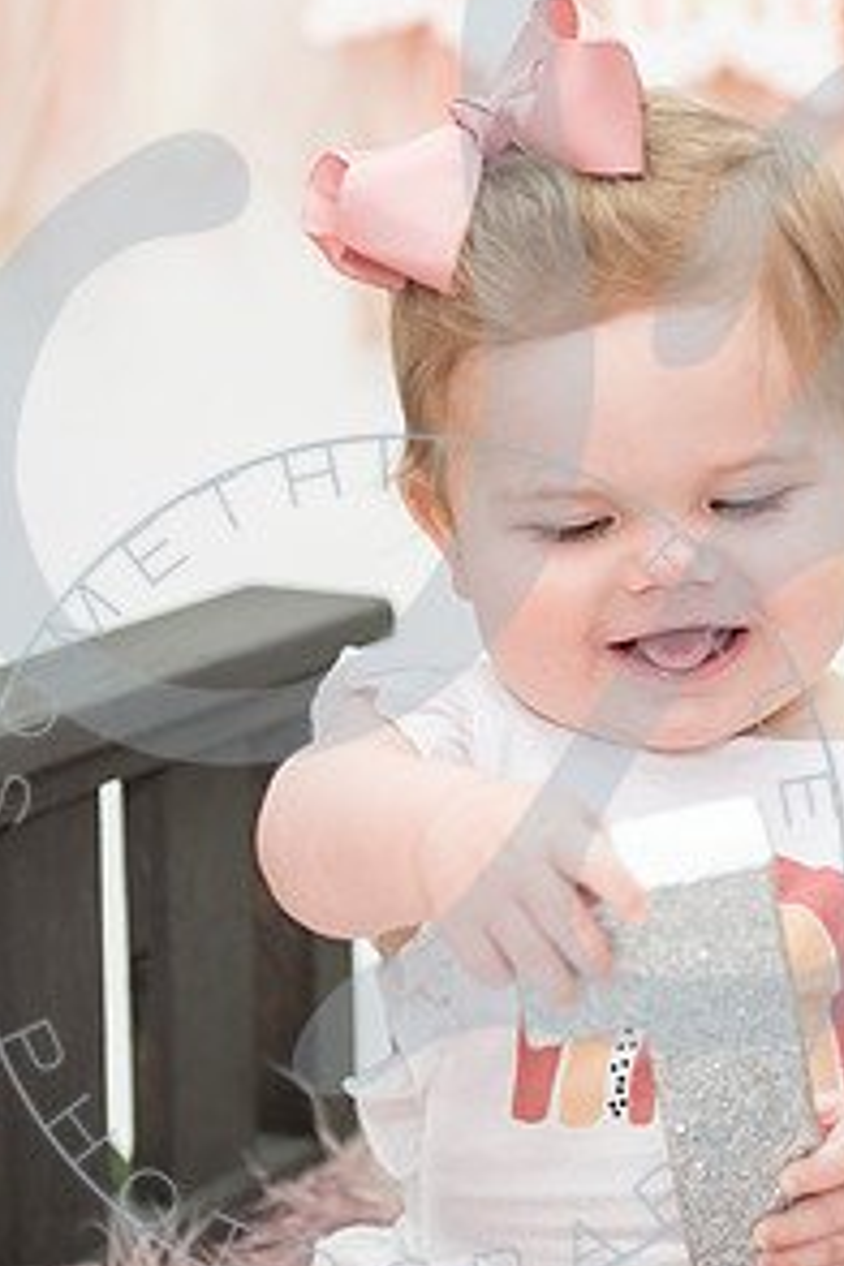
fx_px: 4853
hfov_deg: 9.9
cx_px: 620
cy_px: 515
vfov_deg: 14.9
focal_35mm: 138
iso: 160
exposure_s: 1/200
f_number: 2.8
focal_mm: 70
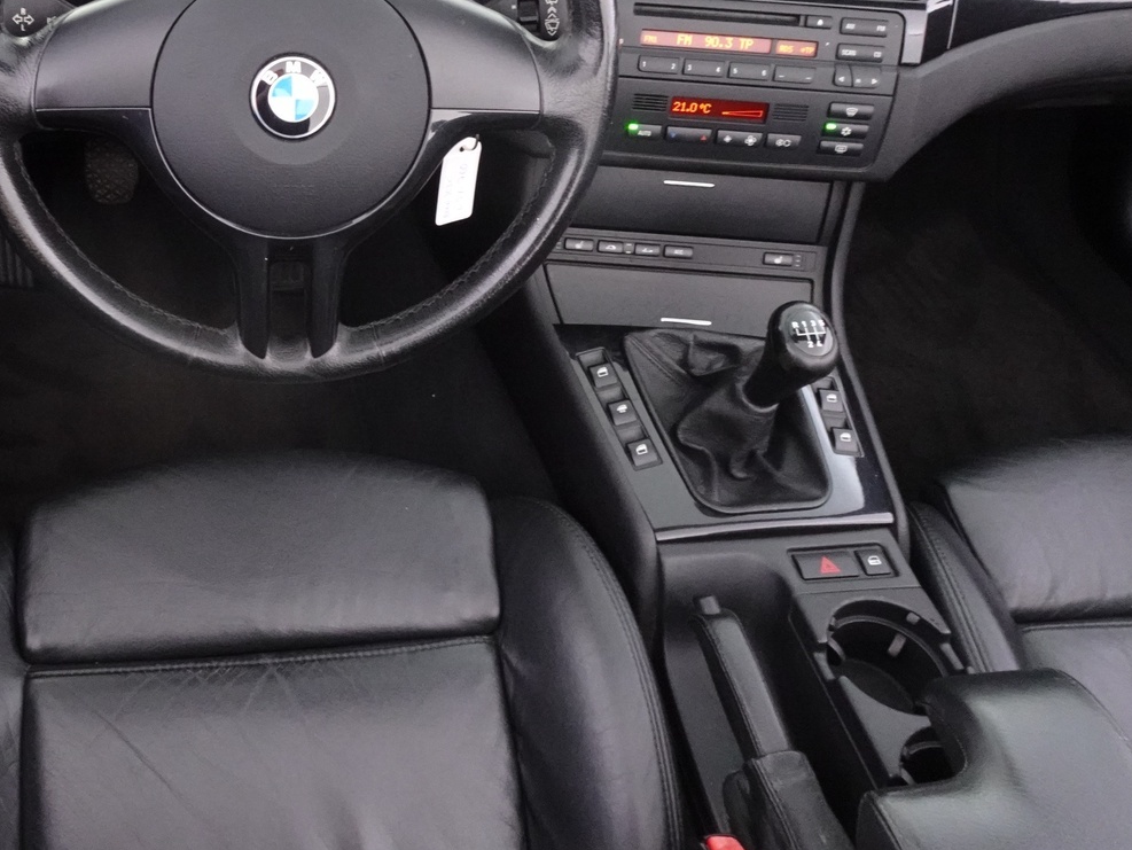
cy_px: 251
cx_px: 321
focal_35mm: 35
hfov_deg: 51.0
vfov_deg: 40.0
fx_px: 1145
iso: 800
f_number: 3.5
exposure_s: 1/6
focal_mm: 4.25
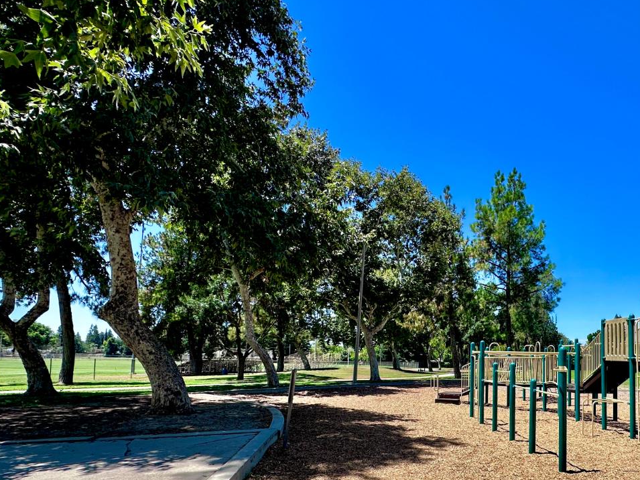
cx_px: 465
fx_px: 407
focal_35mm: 22
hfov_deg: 72.1
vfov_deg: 59.1
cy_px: 335
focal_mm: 2.22
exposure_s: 1/1416
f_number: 2.2
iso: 50
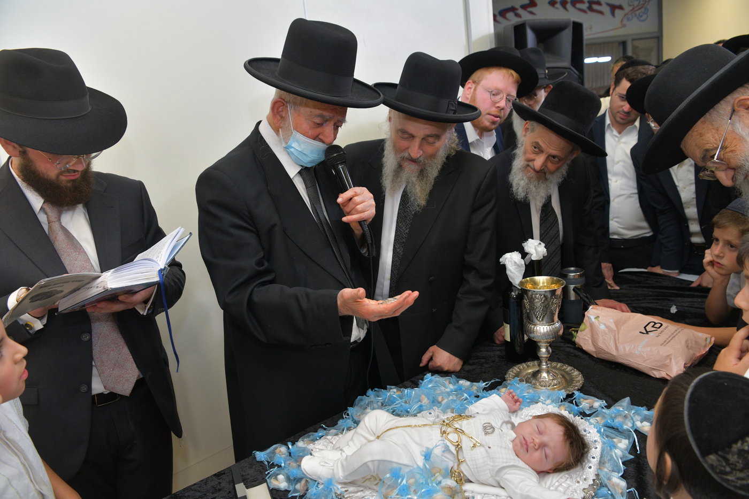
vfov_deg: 53.1
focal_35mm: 24
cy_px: 250
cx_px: 374
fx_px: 499
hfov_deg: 73.8
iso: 1000
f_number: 5.6
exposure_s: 1/125
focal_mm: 24
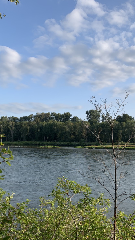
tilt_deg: +5.8
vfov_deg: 52.8
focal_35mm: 38
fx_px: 242
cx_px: 82
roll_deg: -0.6
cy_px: 120
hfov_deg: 31.1
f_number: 1.8
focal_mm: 4.25
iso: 25
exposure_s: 1/1406
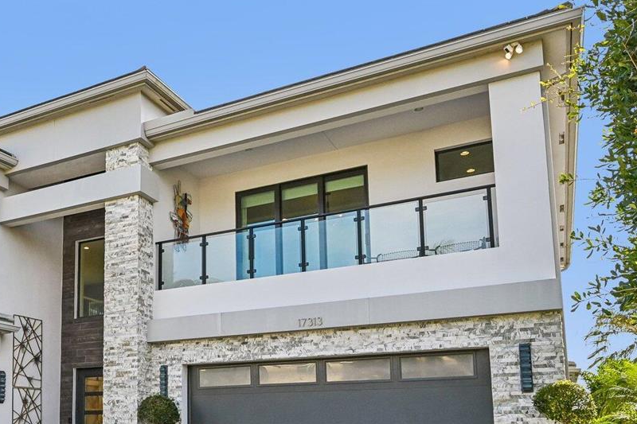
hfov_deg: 49.0
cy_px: 353
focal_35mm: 37
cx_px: 129
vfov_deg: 34.6
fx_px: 655
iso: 1250
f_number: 8
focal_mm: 18.5
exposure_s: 1/1250
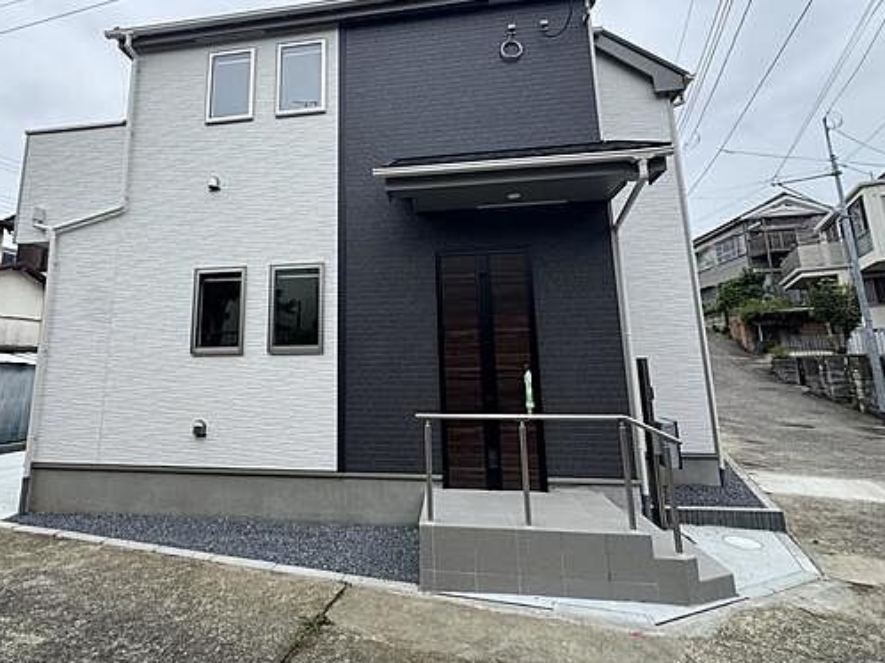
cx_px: 375
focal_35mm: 18
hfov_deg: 87.1
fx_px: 460
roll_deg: +1.4
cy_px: 284
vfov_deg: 71.2
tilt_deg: +10.6
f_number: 2.2
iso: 40
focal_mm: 2.22
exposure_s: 1/541
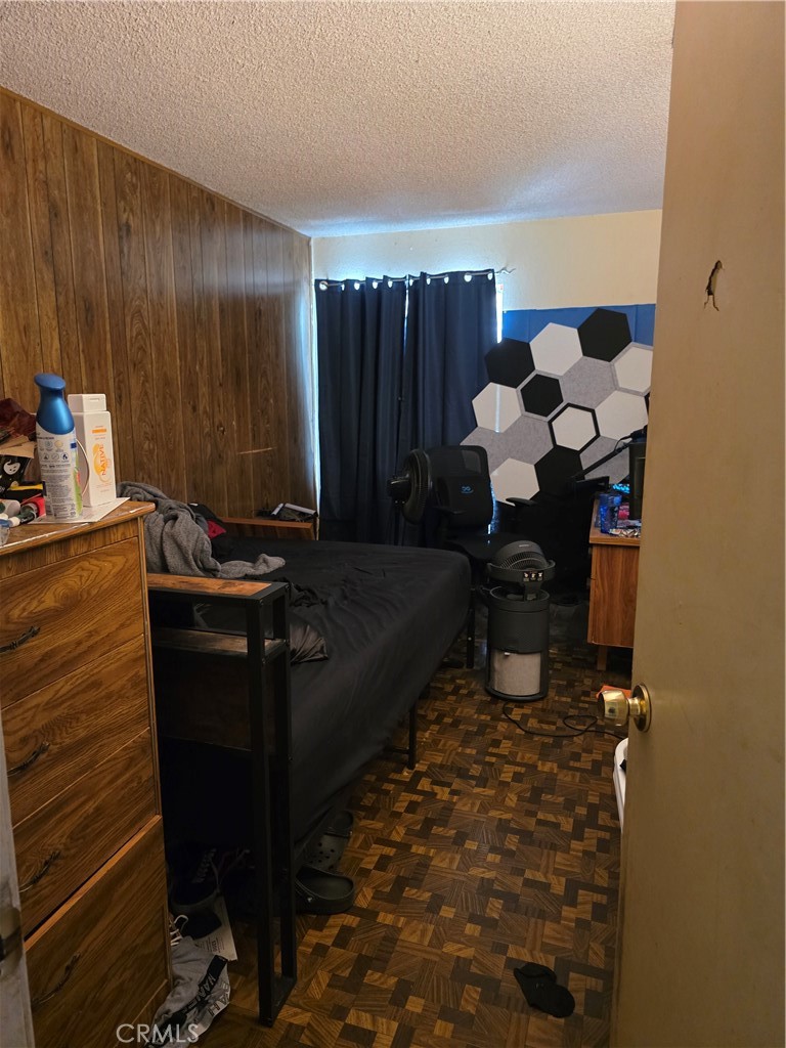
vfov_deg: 73.9
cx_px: 393
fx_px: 696
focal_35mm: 23
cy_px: 524
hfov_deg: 58.9
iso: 1600
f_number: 1.7
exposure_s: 1/24
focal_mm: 6.3
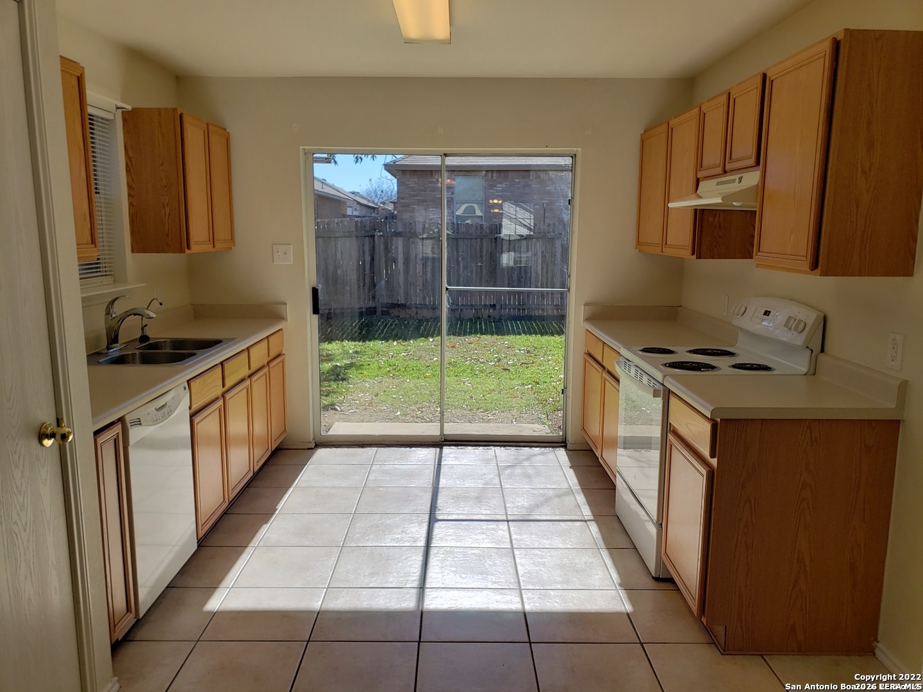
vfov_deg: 53.1
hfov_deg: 67.3
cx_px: 462
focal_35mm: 26
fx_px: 693
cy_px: 346
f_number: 2.4
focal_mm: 4.3
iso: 50
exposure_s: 1/832
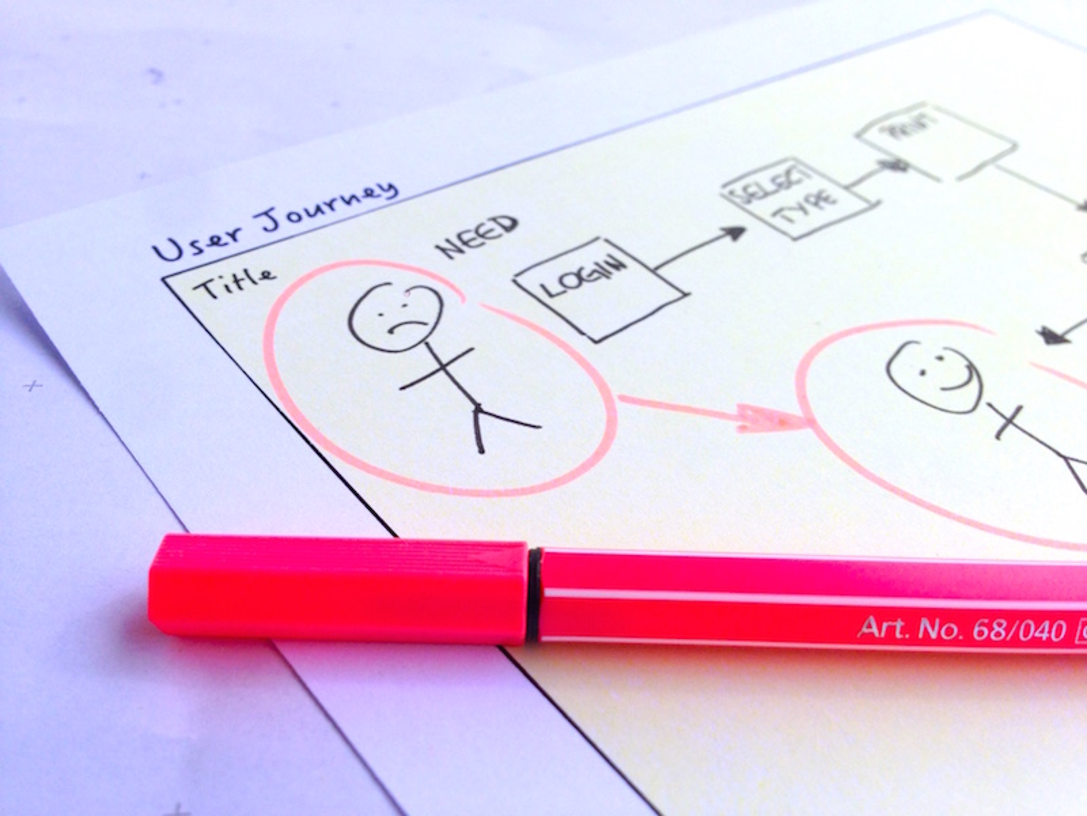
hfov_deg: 55.4
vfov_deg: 42.9
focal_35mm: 33
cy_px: 408
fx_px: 1036
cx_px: 544
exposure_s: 1/786
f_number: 2.4
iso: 50
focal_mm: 4.12
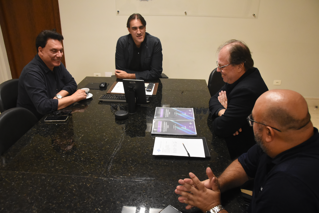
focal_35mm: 30
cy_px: 106
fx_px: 266
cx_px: 160
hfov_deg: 61.9
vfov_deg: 43.6
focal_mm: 20
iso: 4000
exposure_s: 1/125
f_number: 5.6
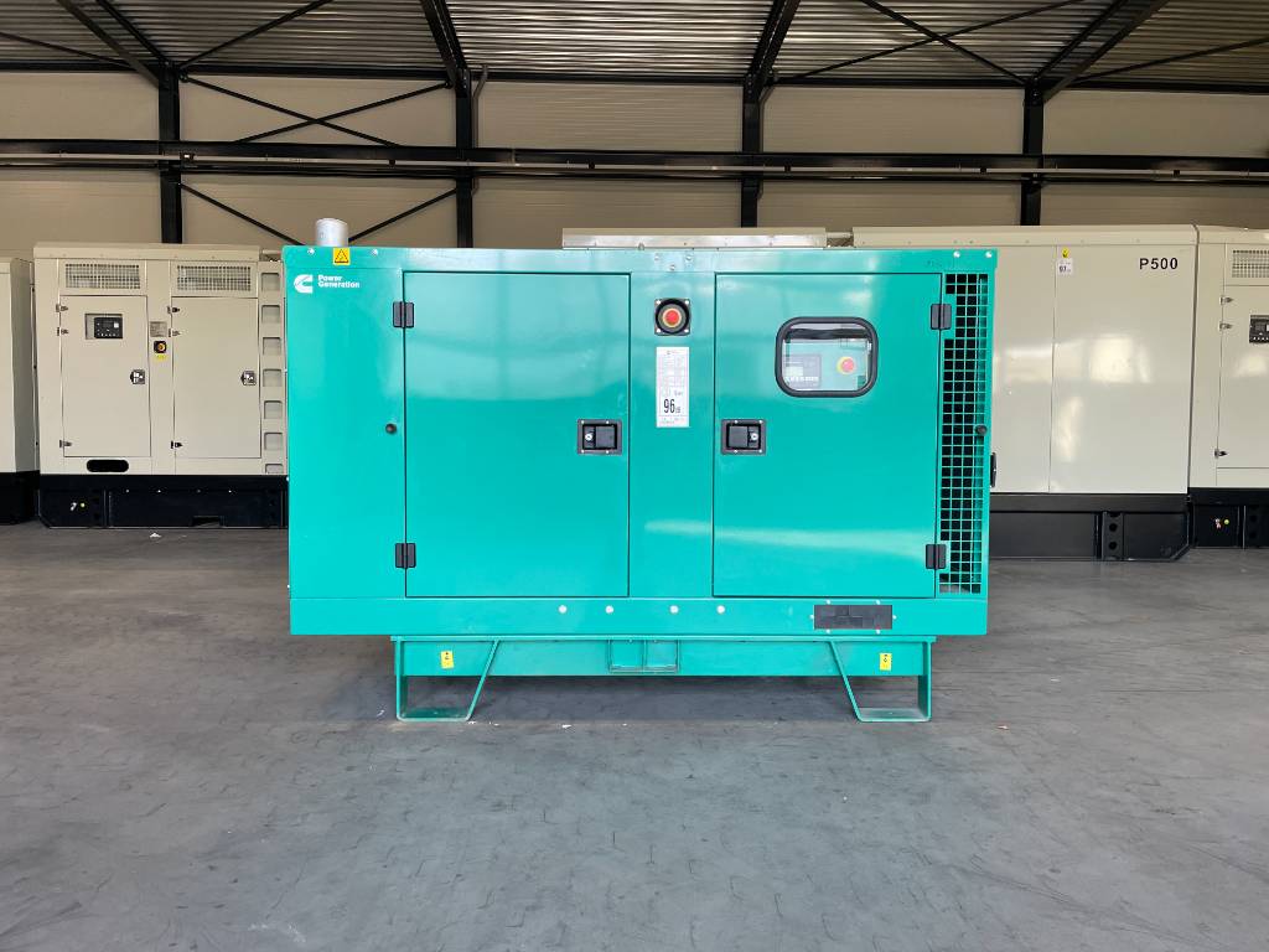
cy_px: 476
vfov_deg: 53.1
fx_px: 953
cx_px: 634
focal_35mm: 26
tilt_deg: -3.7
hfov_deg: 67.3
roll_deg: +0.0
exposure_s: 1/100
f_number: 1.6
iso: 80
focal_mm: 4.2
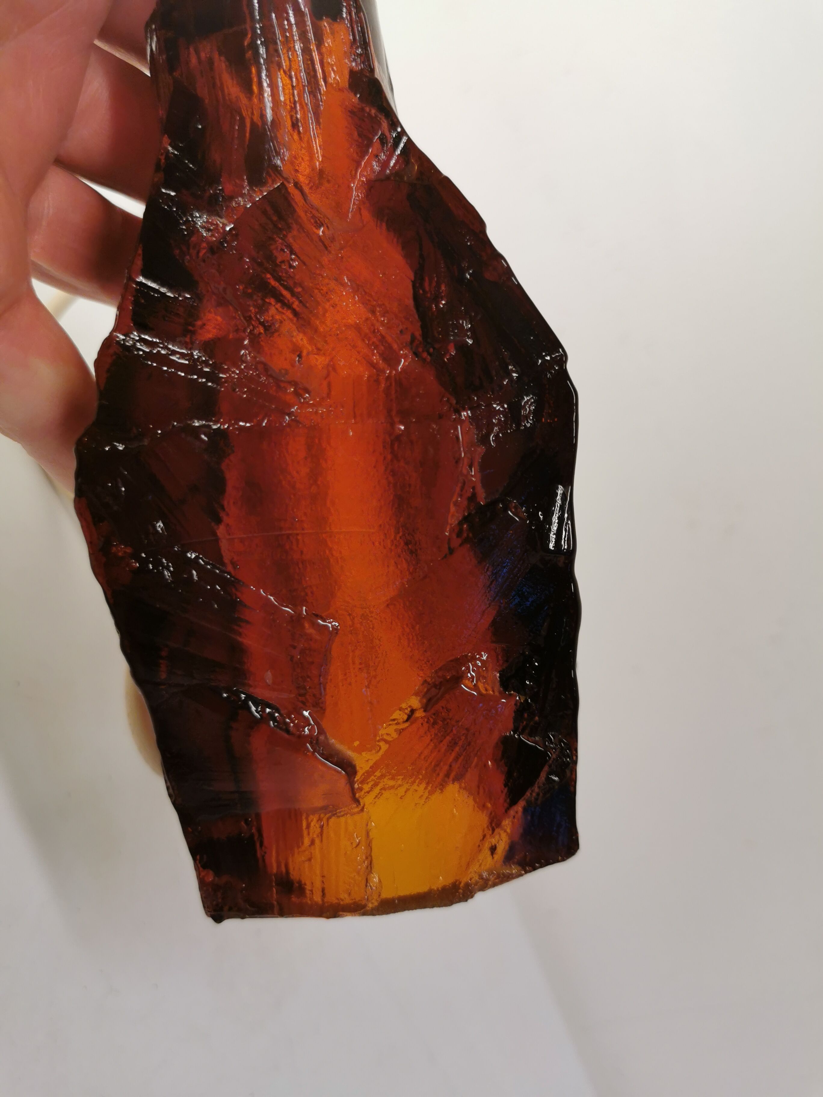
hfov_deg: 51.4
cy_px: 548
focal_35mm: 27
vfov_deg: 65.3
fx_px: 856
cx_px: 412
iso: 64
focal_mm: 5.56
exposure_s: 1/100
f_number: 1.6
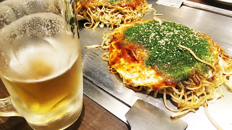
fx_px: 197
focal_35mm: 32
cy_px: 54
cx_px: 117
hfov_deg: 61.0
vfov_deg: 36.6
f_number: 2.2
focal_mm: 4.15
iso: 100
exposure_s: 1/15
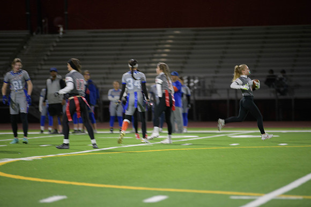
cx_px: 156
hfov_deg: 10.8
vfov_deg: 7.2
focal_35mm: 190
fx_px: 1642
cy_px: 104
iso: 1100
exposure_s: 1/200
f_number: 2.8
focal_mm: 190
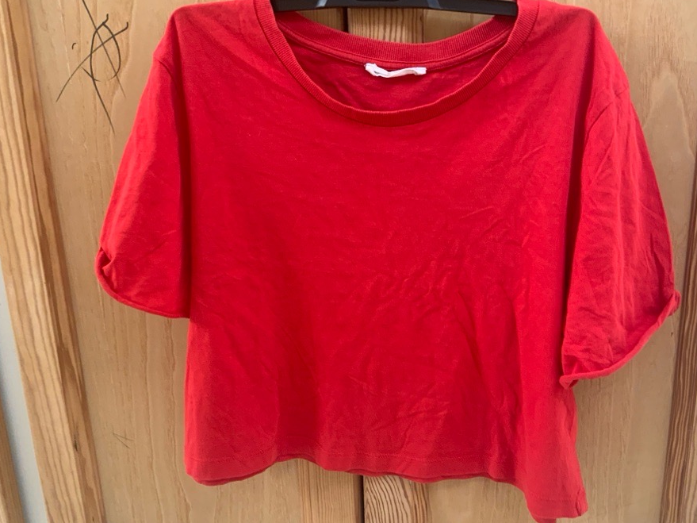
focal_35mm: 33
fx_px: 664
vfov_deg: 42.9
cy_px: 257
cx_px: 380
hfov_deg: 55.3
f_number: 1.8
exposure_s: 1/60
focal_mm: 3
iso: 125
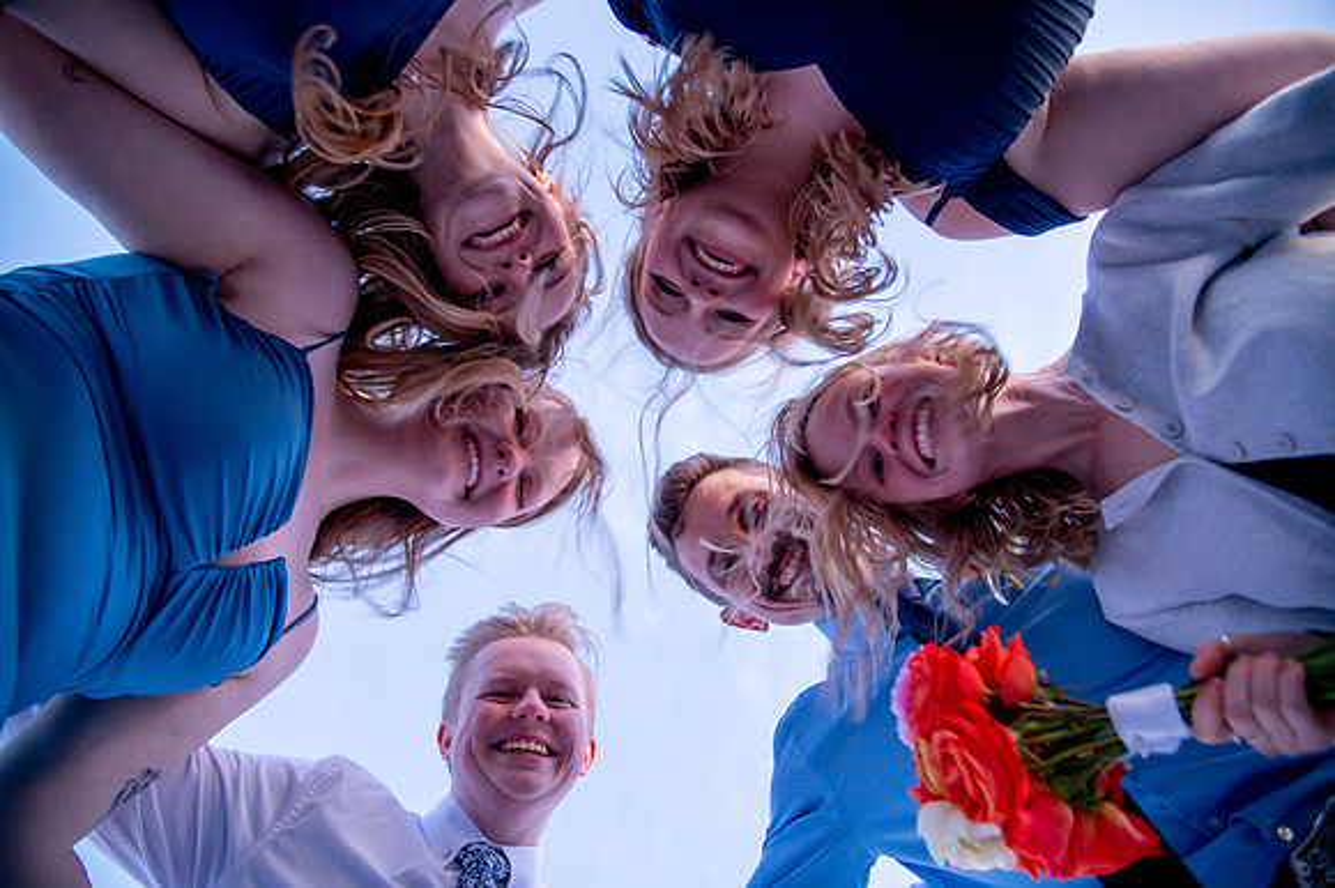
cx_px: 668
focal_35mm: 24
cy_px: 444
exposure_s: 1/50
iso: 1600
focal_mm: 24
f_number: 4
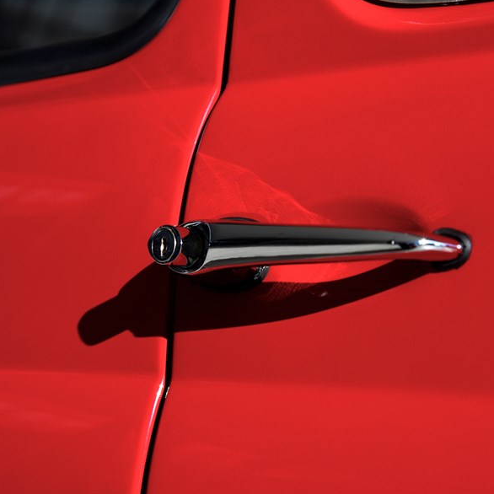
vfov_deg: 15.3
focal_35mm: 114
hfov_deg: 15.3
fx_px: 1841
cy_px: 226
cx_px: 280
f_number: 6.3
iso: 100
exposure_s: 1/320
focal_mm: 82
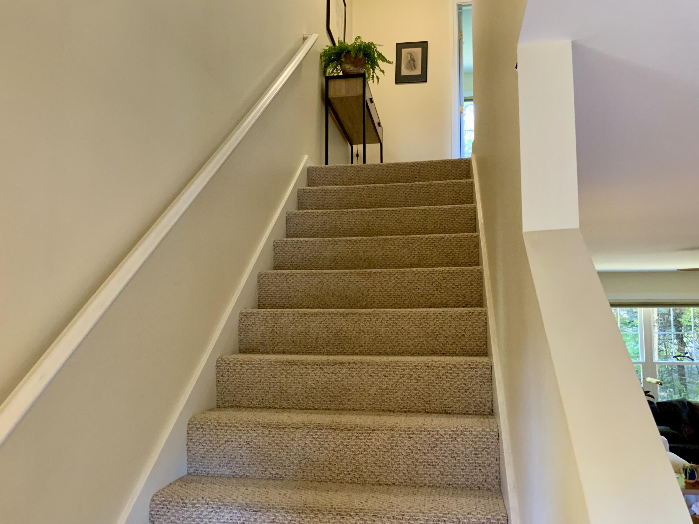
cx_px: 350
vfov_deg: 48.2
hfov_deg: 61.7
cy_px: 262
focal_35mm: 29
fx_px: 586
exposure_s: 1/60
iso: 250
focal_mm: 3
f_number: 1.8
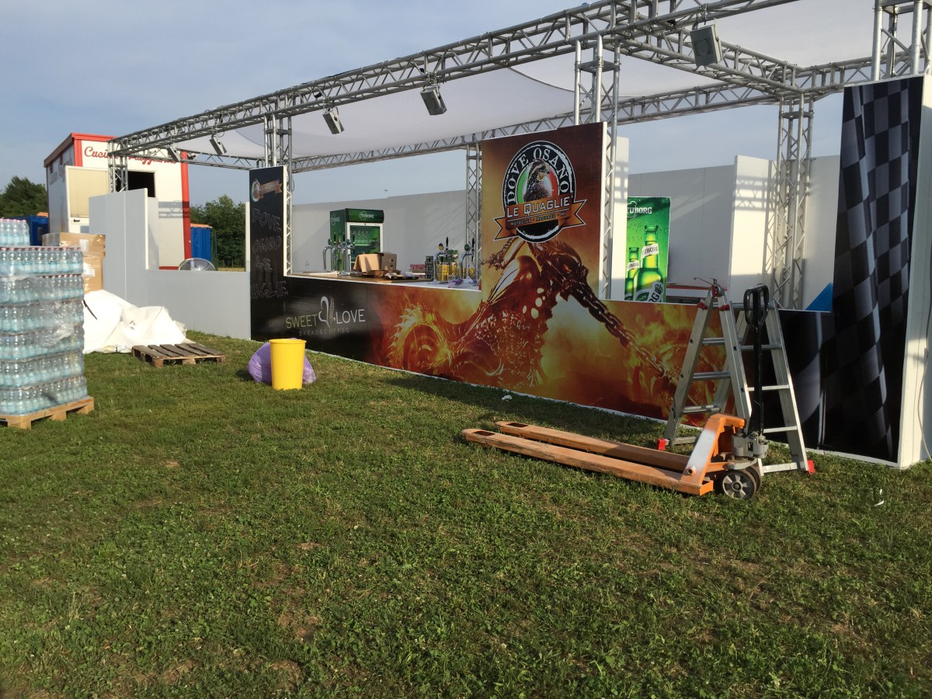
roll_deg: -0.4
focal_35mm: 29
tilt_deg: -6.6
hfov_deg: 61.7
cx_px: 466
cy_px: 350
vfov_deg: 48.2
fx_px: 781
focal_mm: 4.15
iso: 32
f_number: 2.2
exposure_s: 1/1883
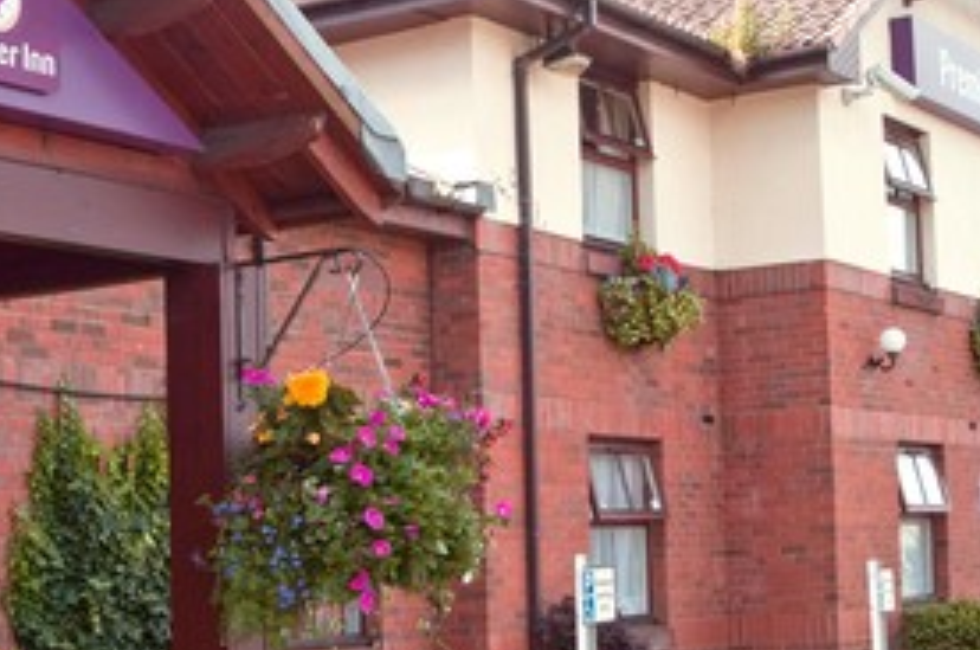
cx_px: 256
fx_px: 2120
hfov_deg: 25.7
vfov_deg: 17.4
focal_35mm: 78
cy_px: 227
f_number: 11
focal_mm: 28
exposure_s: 1/50
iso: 200
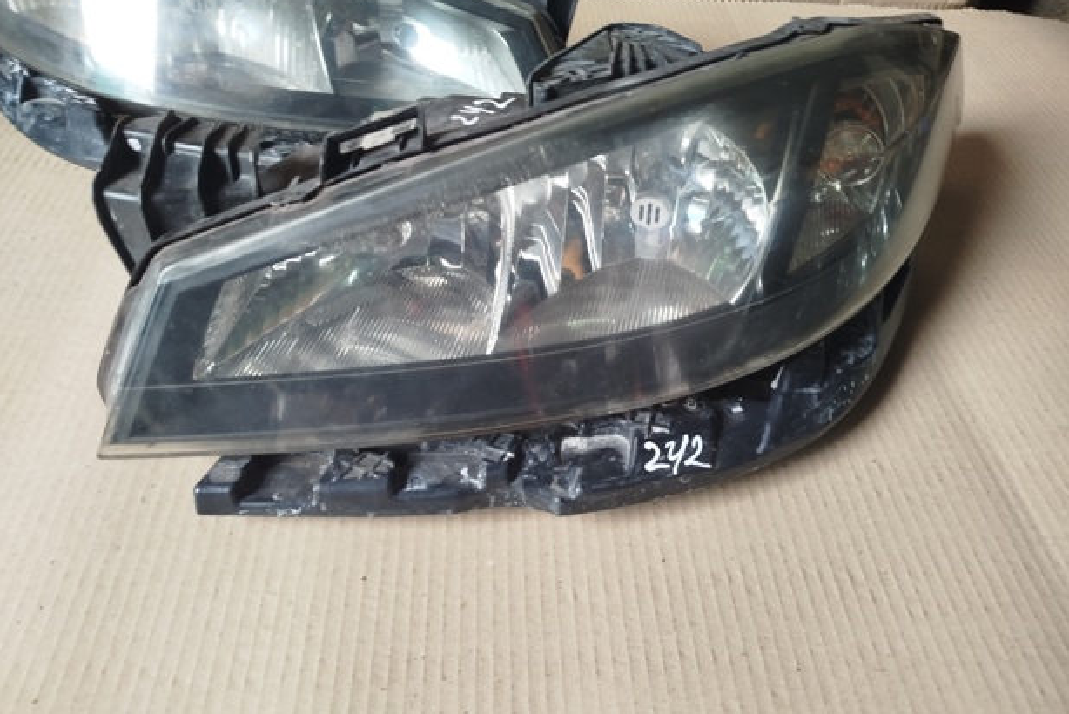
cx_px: 541
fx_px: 772
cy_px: 340
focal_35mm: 26
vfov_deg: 49.6
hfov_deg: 69.4
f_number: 1.7
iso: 250
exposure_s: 1/33
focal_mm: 5.31
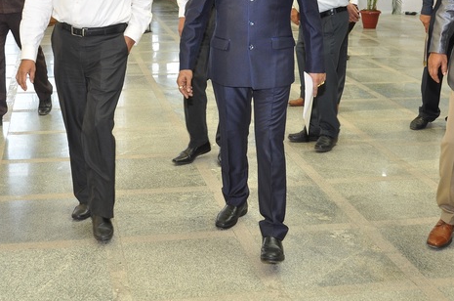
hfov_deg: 32.4
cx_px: 187
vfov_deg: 21.4
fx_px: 780
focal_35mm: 62
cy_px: 45
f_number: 5.6
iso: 500
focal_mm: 24
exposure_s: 1/125
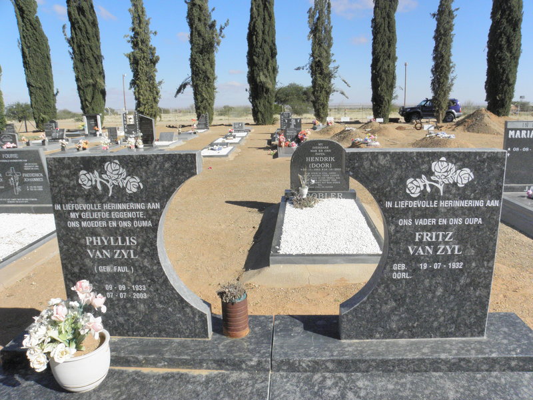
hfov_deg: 67.3
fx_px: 400
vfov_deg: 53.1
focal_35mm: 26
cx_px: 266
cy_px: 200
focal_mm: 4.6
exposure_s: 1/1000
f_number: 7.1
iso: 200
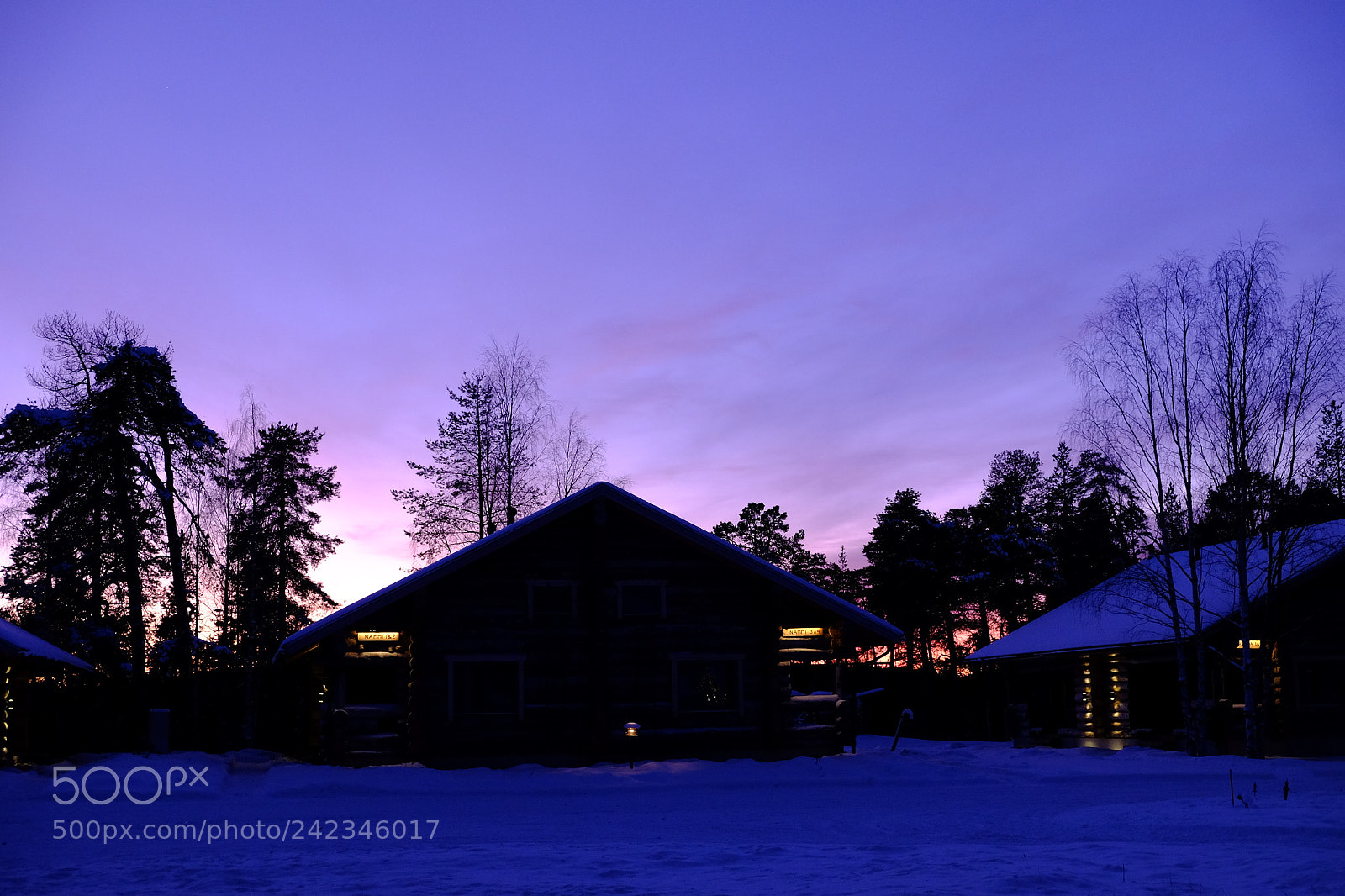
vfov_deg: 31.9
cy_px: 448
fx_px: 1569
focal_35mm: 42
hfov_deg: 46.4
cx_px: 672
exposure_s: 1/56
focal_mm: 27.7
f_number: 3.2
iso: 800
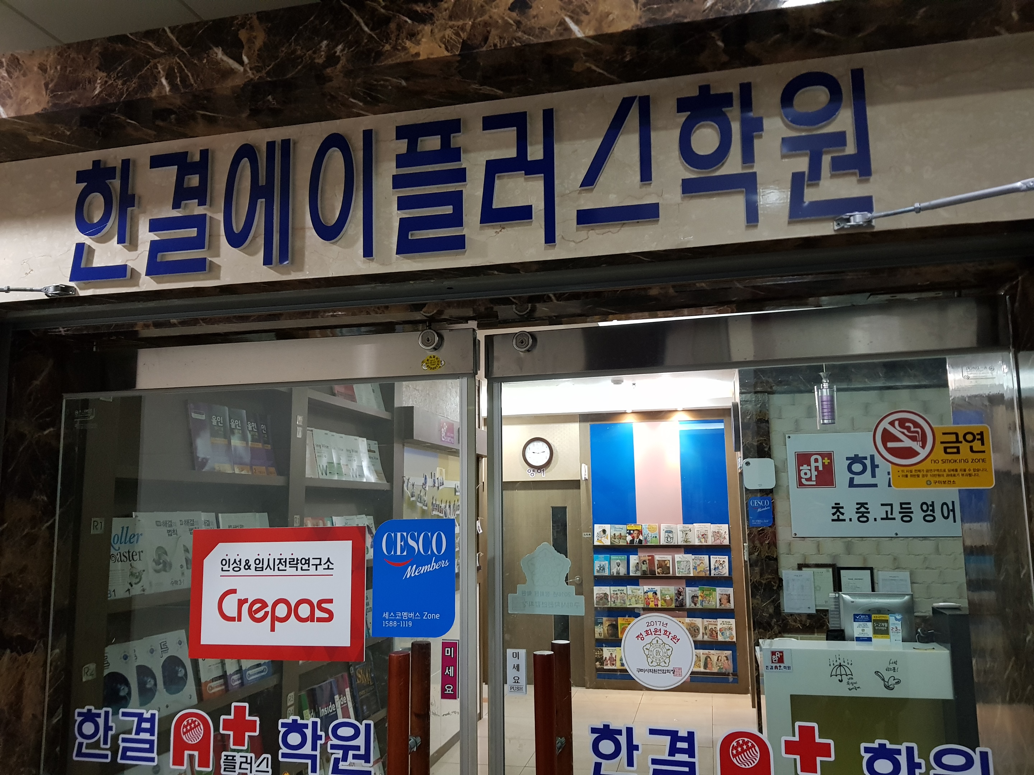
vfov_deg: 53.1
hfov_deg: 67.3
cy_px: 388
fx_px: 777
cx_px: 517
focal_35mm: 26
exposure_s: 1/30
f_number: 1.7
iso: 250
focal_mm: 4.3
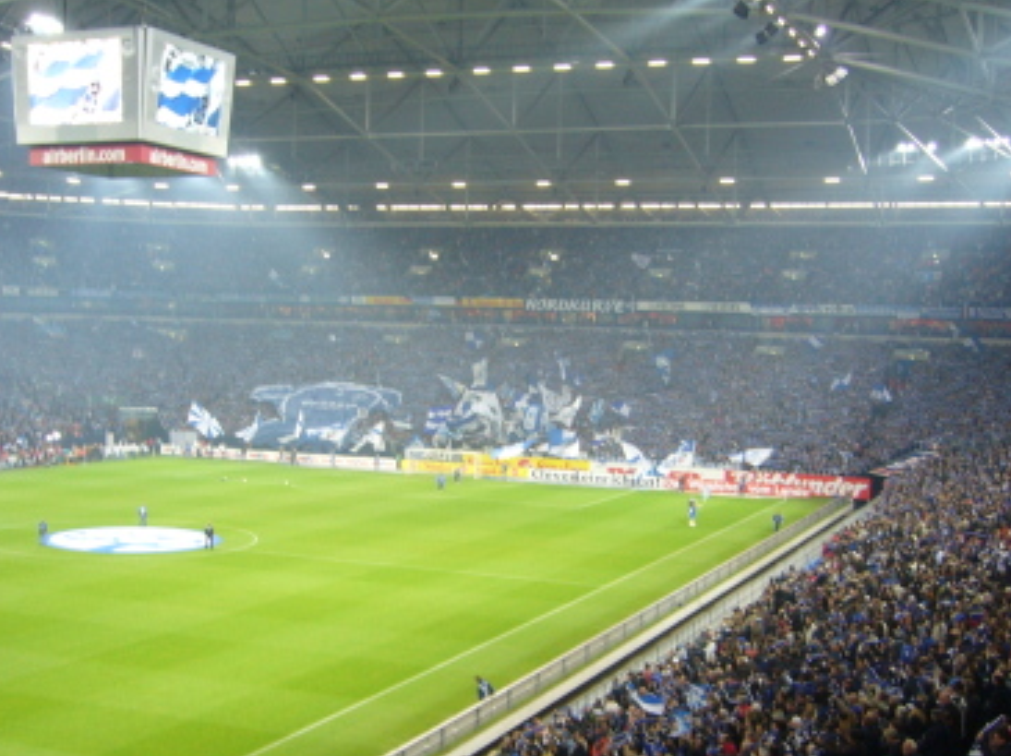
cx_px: 451
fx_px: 1401
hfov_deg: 39.6
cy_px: 428
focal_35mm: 48
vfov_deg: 30.2
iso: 100
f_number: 2.8
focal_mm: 5.8
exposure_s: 1/25
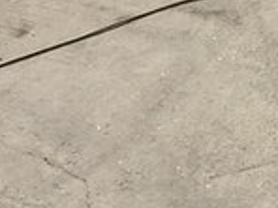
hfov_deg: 14.3
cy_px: -226
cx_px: 417
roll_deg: -3.2
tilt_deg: -12.7
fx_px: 1036
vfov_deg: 10.4
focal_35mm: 129
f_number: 2.2
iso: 32
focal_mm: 4.15
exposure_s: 1/1980
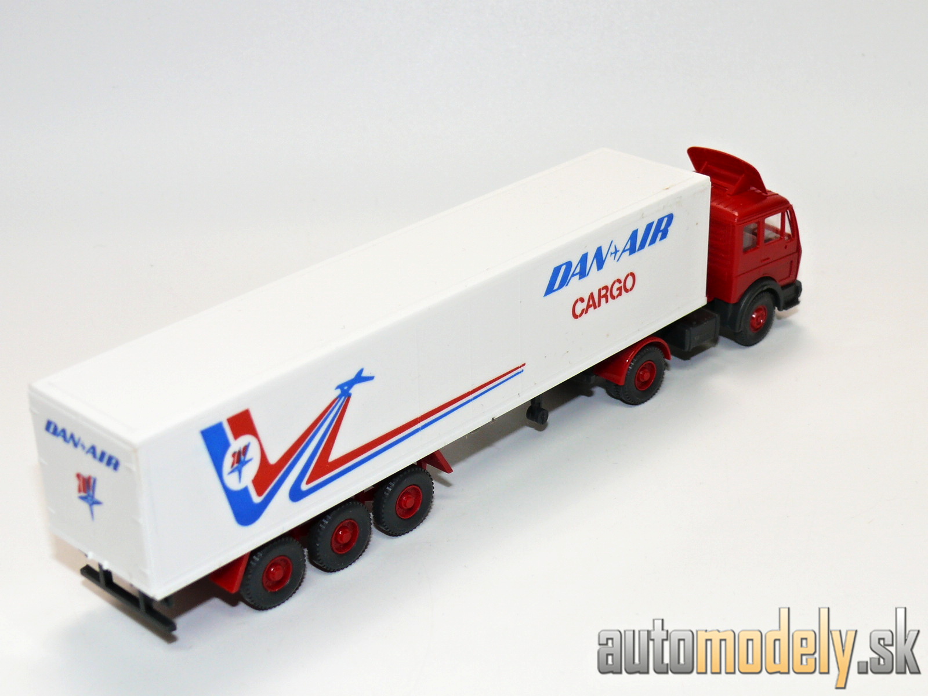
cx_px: 464
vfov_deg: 24.0
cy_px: 348
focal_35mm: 61
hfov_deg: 31.7
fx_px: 1635
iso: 100
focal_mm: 10.2
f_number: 4
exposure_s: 1/30
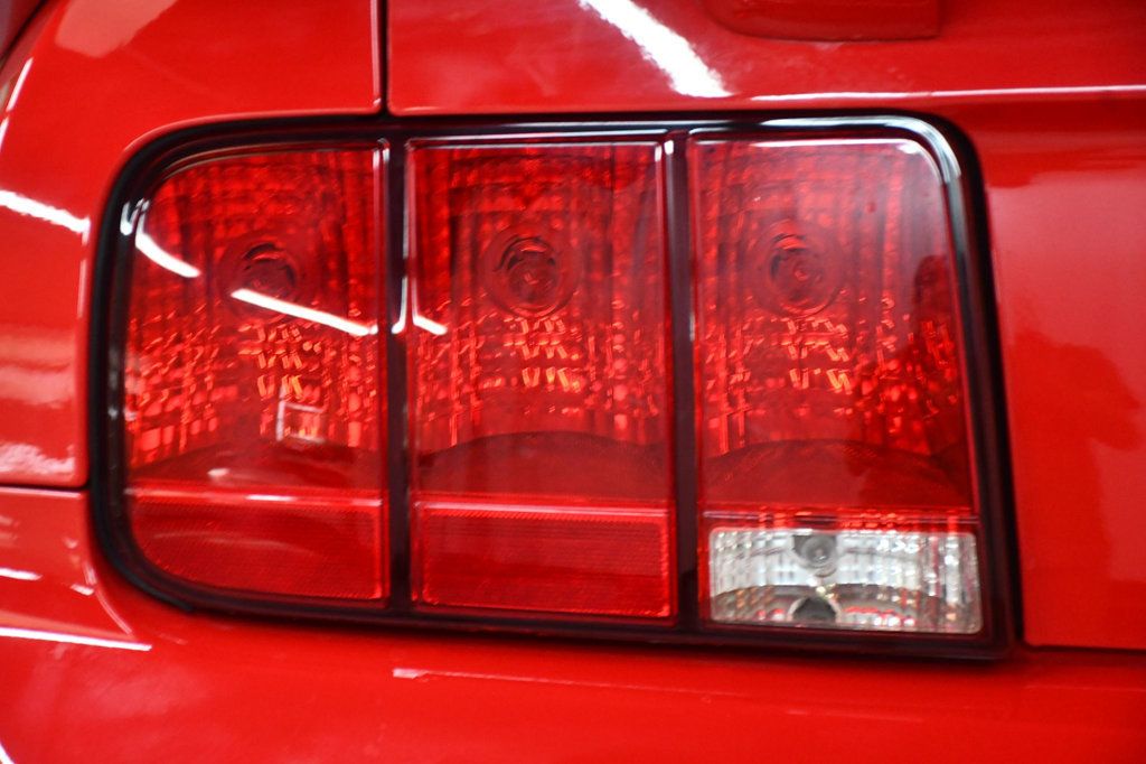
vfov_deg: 13.0
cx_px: 573
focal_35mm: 105
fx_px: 3341
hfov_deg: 19.5
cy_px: 382
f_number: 5
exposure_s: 1/60
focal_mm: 70
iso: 3200
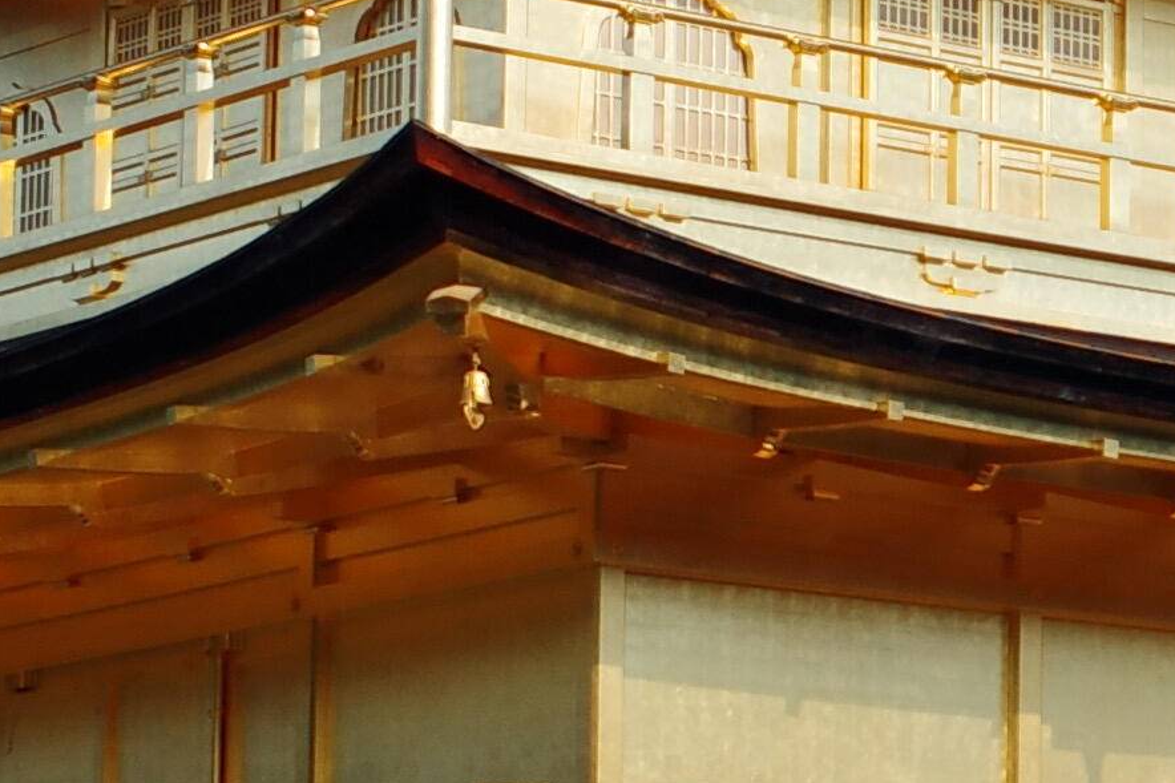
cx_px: 2144
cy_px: 576
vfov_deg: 7.2
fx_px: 6200
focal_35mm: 190
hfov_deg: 10.2
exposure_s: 1/500
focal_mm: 18.3
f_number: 2.8
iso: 200
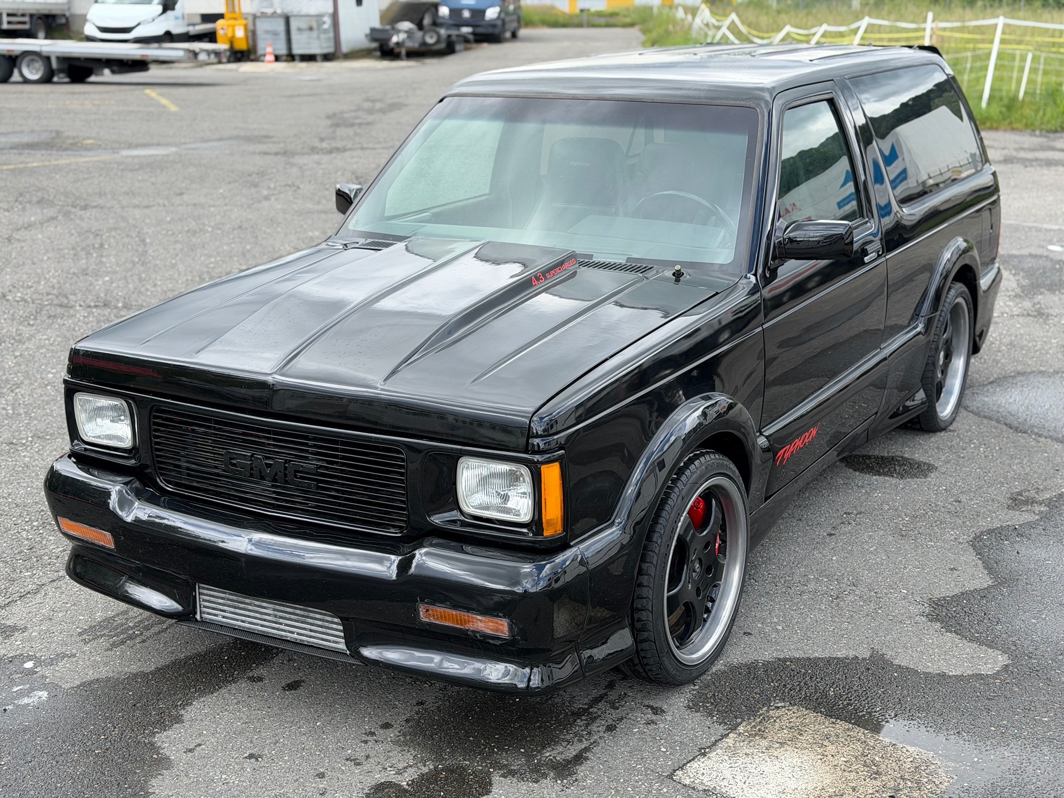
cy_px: 399
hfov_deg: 39.7
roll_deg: +1.1
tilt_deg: -15.3
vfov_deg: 30.3
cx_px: 532
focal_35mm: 48
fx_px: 1475
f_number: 1.78
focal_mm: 6.76
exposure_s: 1/1353
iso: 64
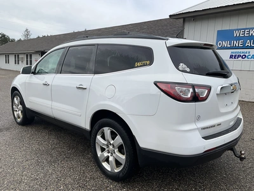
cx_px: 127
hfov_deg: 61.7
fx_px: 213
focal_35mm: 29
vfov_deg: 48.2
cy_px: 96
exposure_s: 1/1626
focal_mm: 3
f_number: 1.8
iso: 25
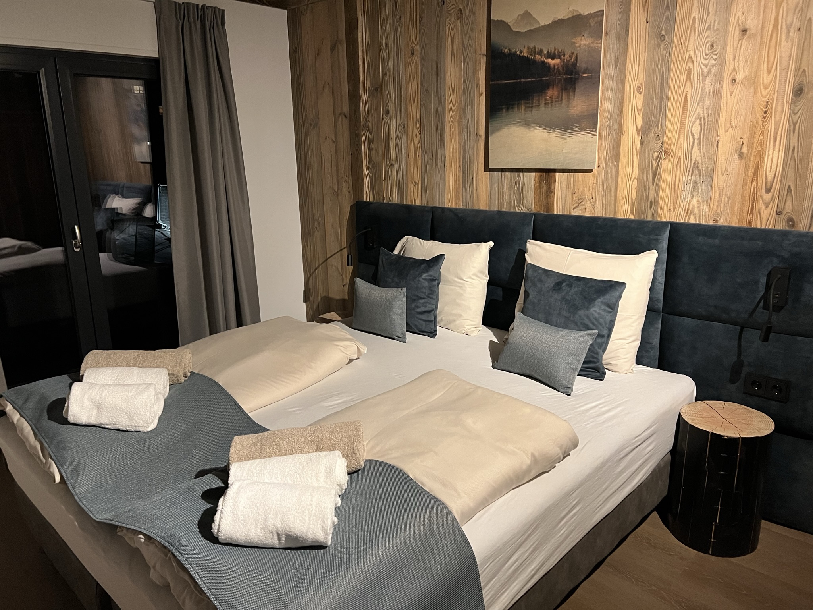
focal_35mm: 26
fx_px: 611
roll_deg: +0.9
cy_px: 305
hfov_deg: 67.3
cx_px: 406
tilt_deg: -13.5
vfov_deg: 53.1
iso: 400
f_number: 1.5
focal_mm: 5.7
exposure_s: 1/33
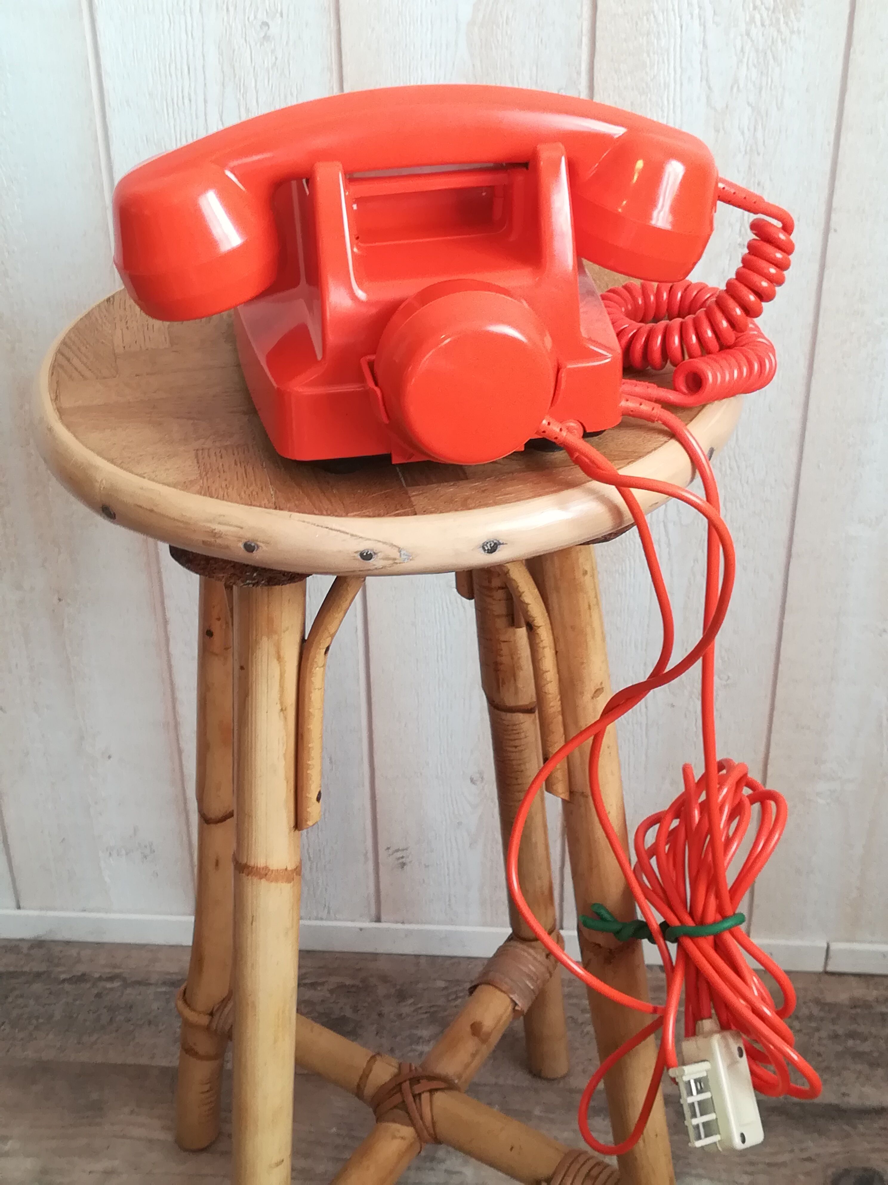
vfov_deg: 41.2
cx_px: 444
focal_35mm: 46
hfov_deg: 31.5
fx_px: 1573
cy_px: 592
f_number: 2.2
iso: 100
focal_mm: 3.83
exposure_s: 1/33.3
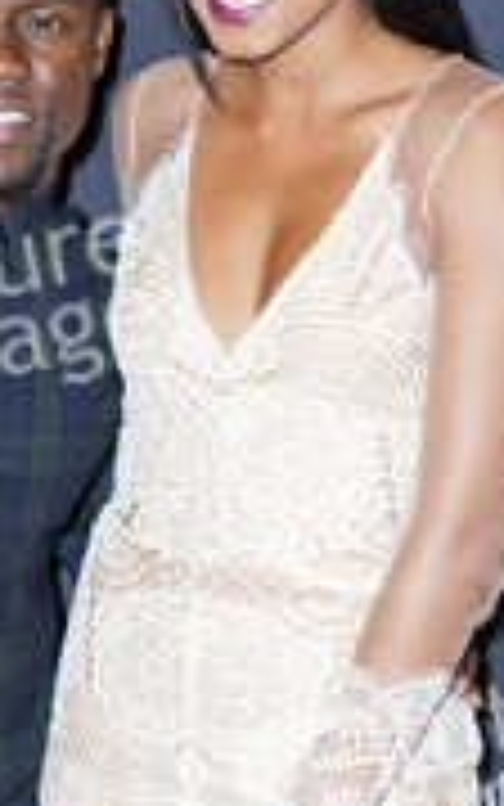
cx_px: 56
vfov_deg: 15.8
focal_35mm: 132
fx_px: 2899
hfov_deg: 9.9
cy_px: 549
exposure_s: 1/320
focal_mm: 58
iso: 400
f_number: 4.5
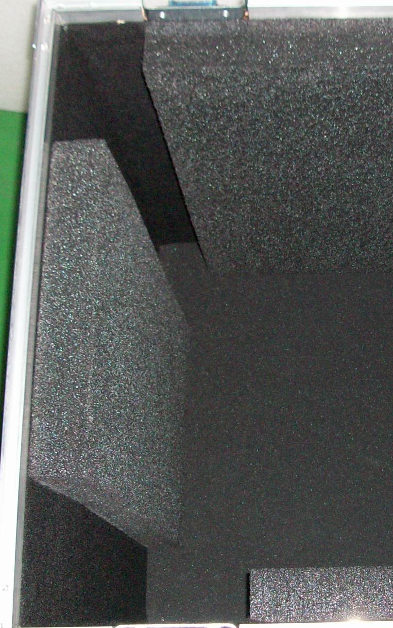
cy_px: 349
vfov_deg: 35.6
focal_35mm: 57
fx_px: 977
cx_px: 404
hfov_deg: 21.8
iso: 160
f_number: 2.8
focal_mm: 5.7
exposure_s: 1/60
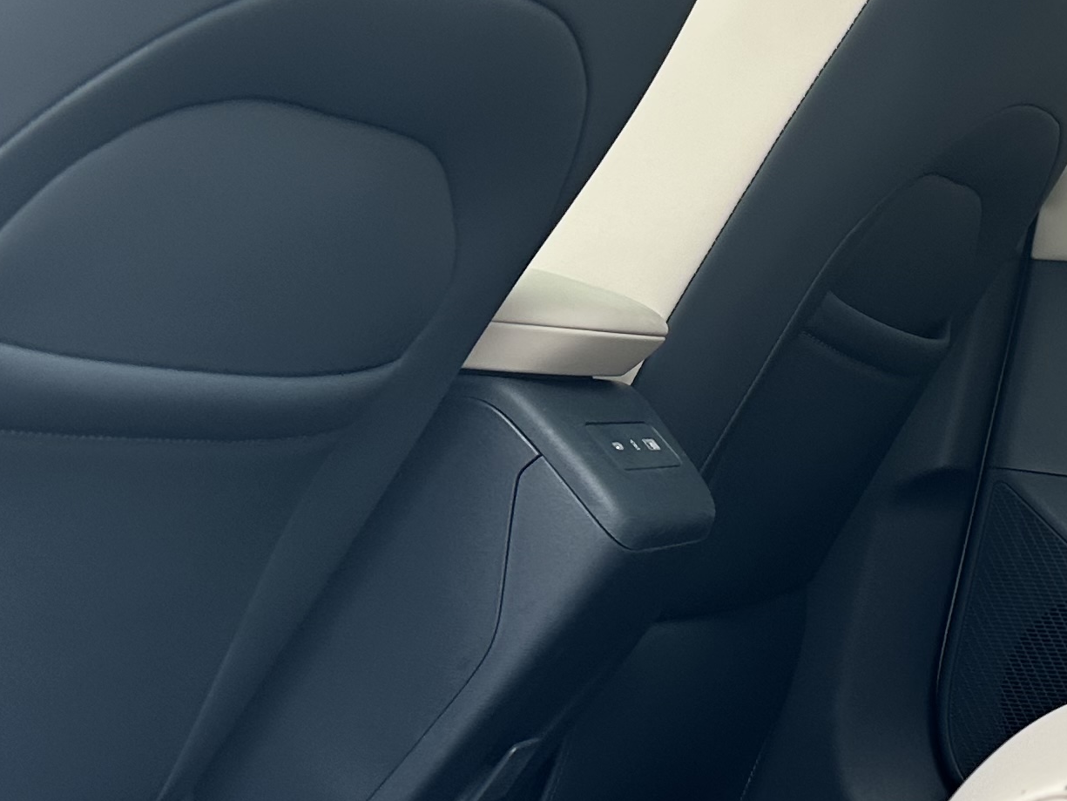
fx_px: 2435
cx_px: 1439
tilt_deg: +7.0
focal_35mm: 79
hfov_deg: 21.9
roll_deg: -3.9
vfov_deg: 18.3
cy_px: 71
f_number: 1.78
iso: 64
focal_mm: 6.86
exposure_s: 1/160
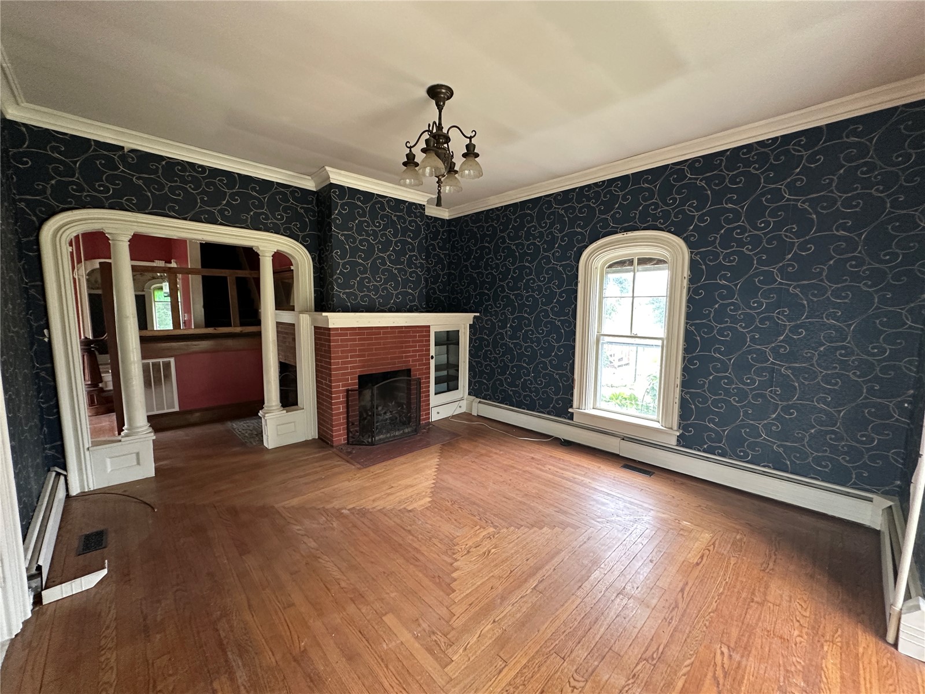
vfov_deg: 85.7
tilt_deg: -4.6
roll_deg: -0.4
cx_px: 462
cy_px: 347
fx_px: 374
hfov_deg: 102.1
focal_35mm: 14
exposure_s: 1/60
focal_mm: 2.22
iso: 320
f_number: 2.2
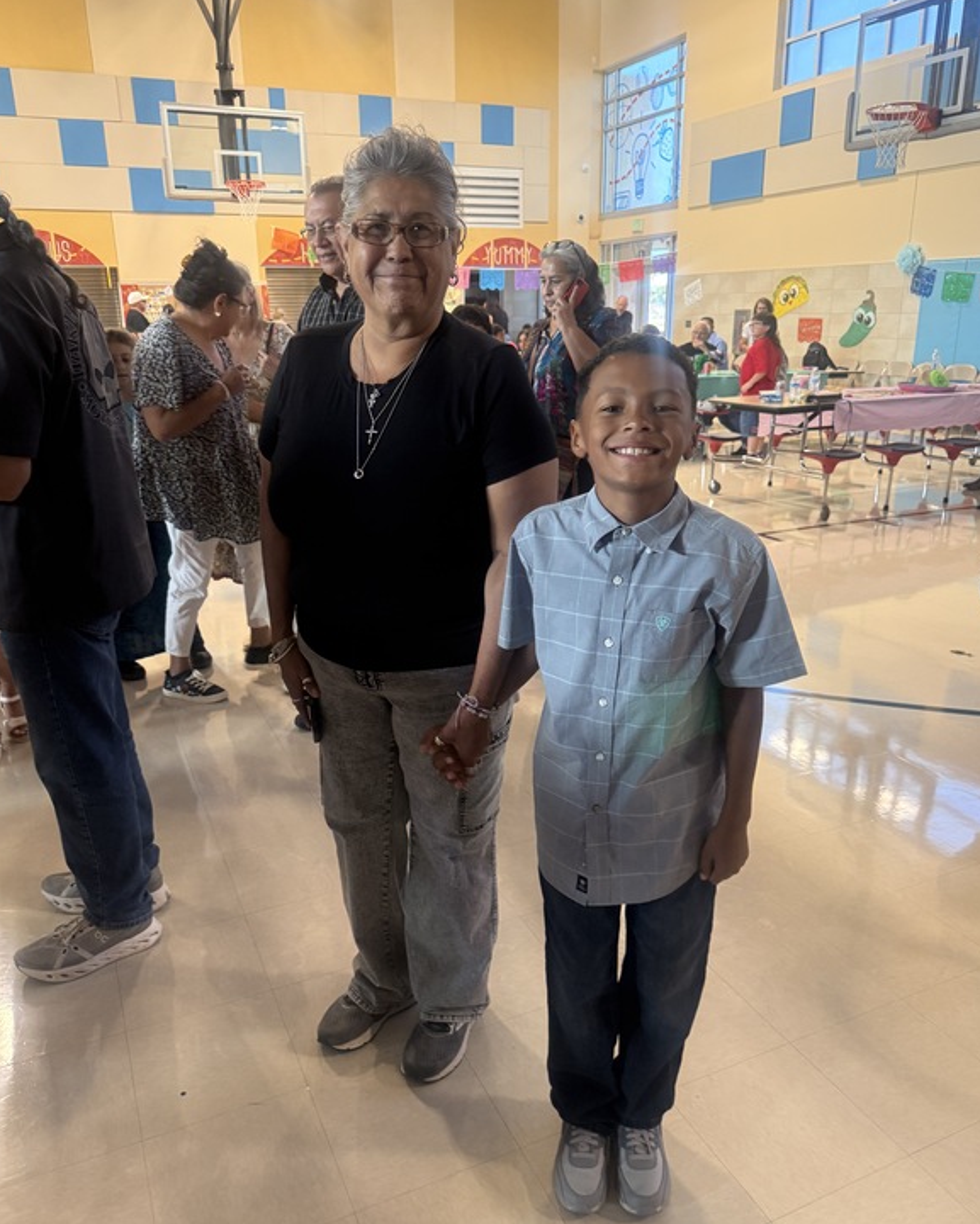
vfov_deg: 66.0
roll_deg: +0.6
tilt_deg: -16.2
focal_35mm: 26
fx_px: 942
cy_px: 632
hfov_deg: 54.9
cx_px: 494
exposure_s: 1/60
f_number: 1.78
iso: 250
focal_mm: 6.76
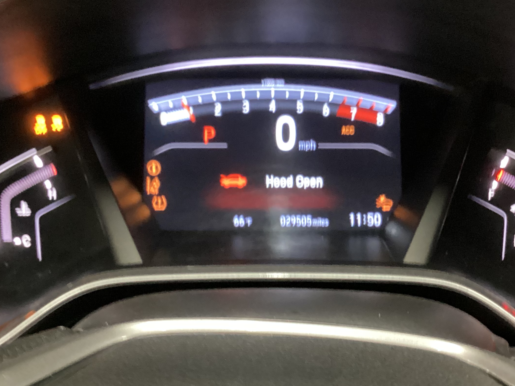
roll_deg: -2.4
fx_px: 714
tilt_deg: -29.2
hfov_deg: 39.6
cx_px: 284
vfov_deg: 30.2
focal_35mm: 48
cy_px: 169
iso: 640
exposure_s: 1/20
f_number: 2.4
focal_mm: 3.3
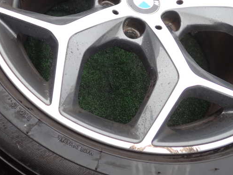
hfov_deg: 51.1
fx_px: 242
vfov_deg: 39.7
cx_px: 96
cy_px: 86
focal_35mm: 36
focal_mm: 5.4
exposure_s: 1/100
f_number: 2.3
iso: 100
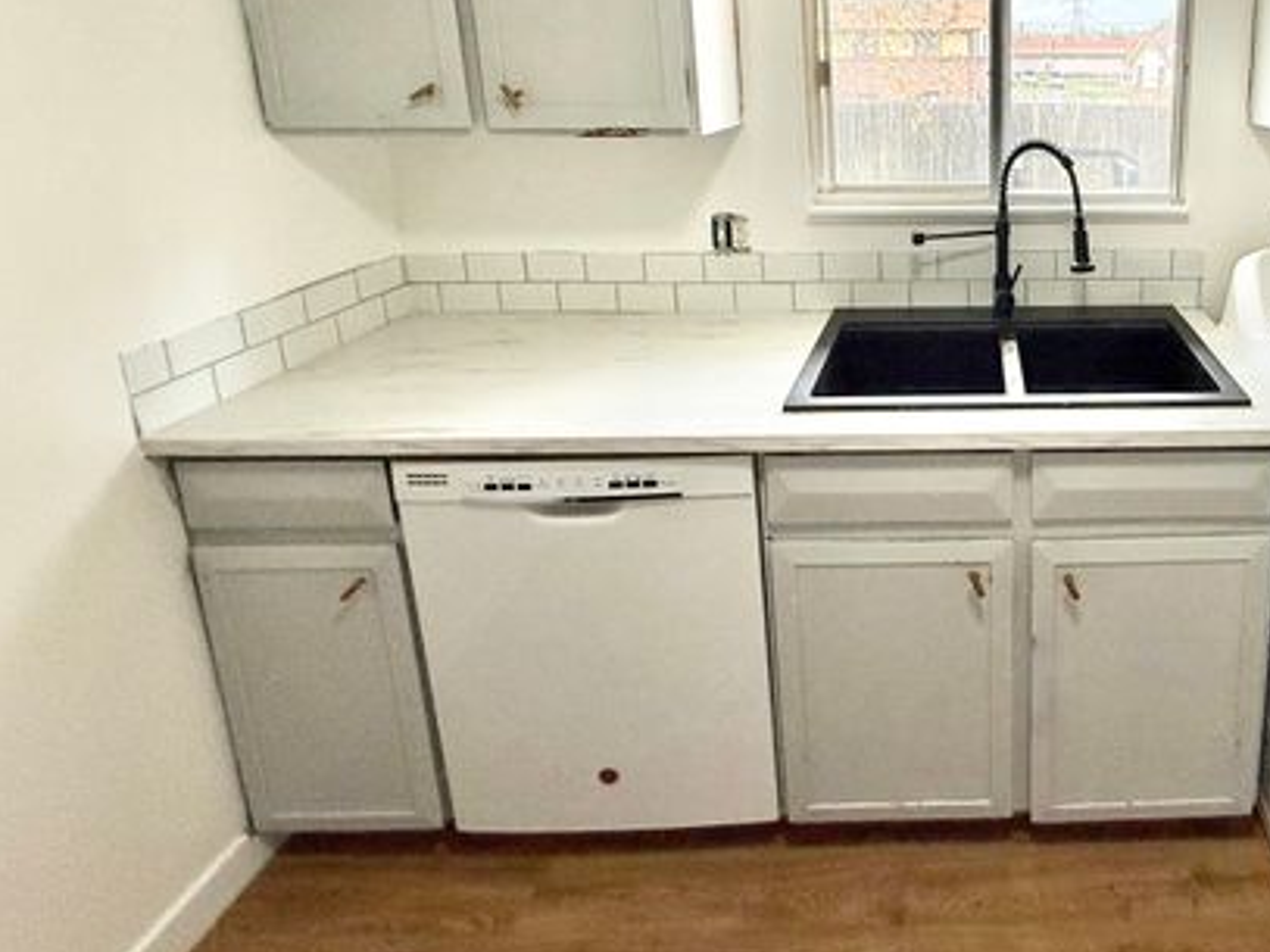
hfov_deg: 70.0
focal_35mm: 22
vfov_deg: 57.4
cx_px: 989
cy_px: 218
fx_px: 807
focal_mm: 2.22
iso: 64
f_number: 2.2
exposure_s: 1/227
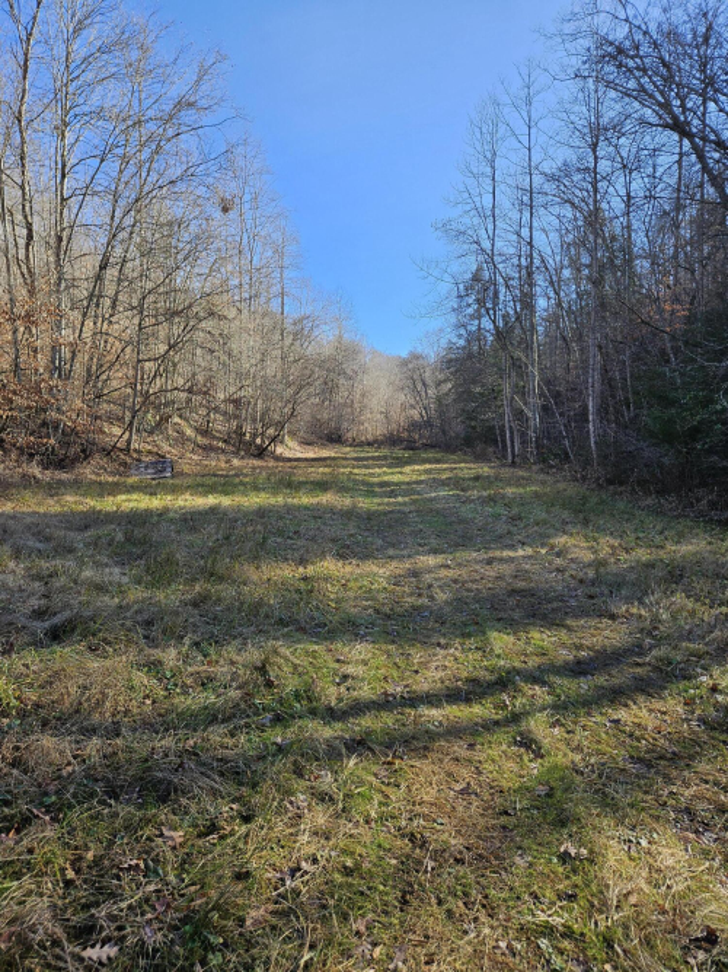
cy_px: 486
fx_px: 645
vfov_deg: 73.9
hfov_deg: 58.9
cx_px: 364
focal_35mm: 23
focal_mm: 5.4
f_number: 1.8
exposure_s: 1/447
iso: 25
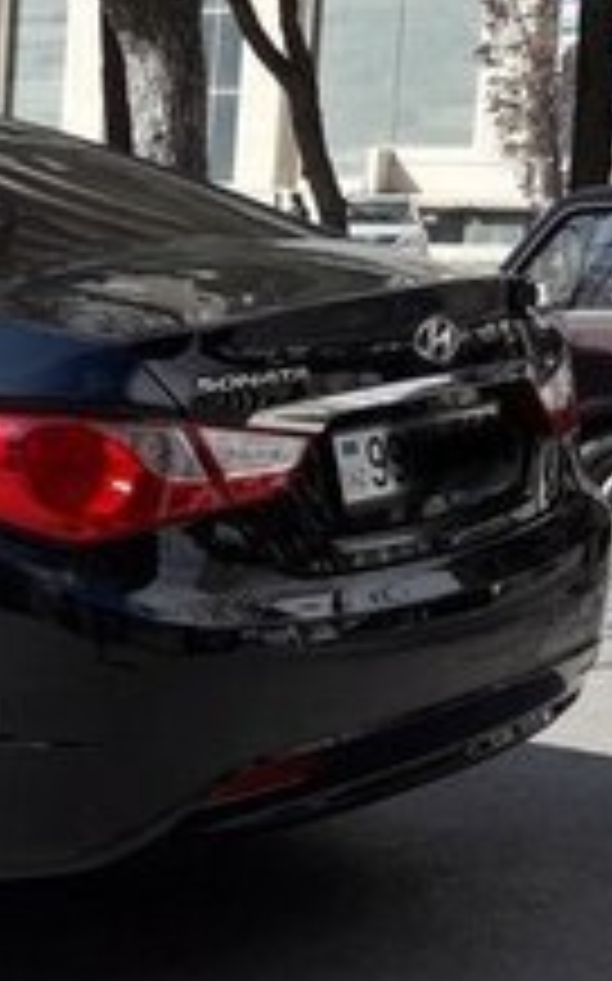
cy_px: 659
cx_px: -464
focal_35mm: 90
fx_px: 2405
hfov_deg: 13.2
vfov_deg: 22.9
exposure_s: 1/833
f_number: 1.9
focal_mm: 3.7
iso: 40
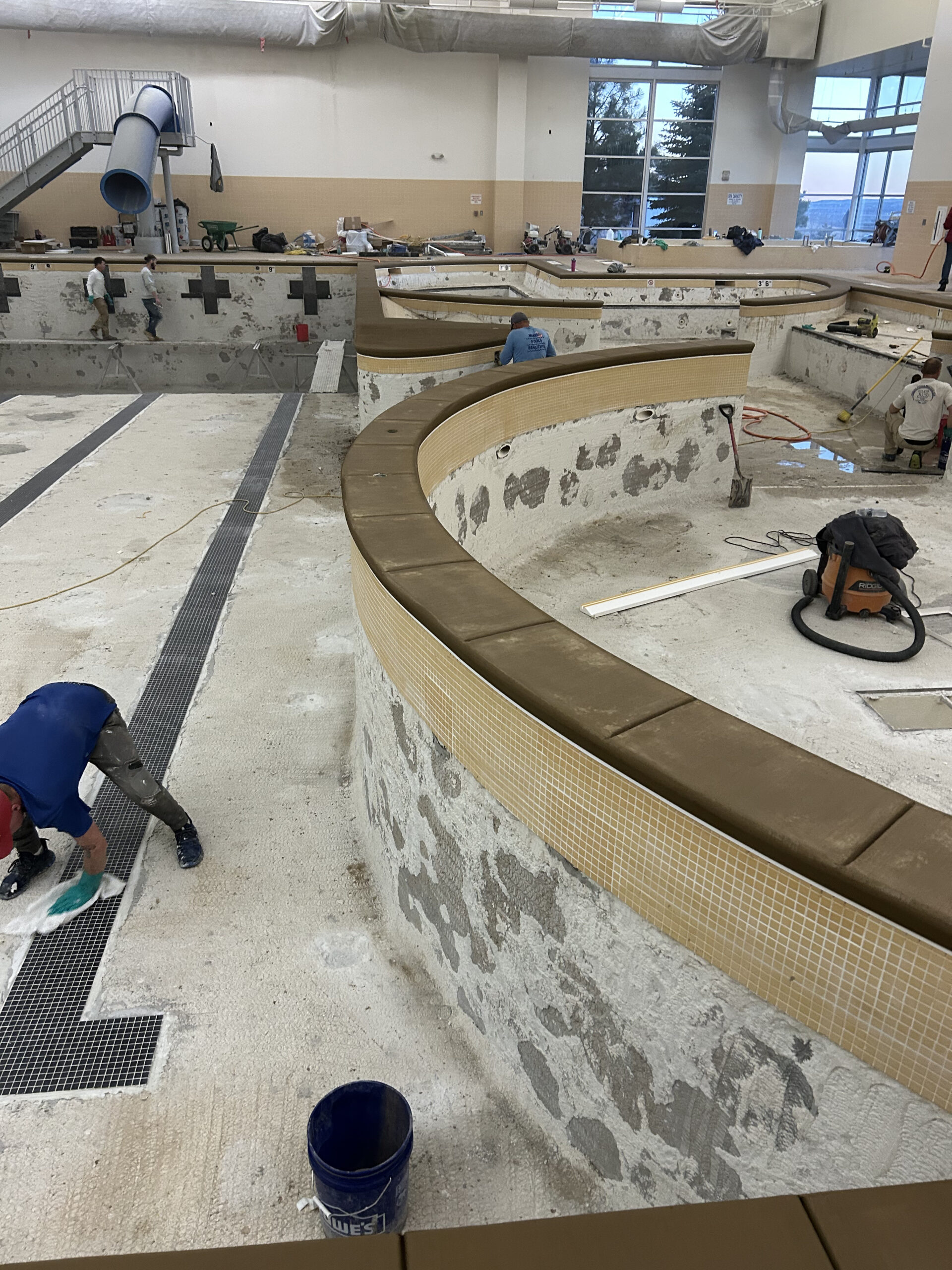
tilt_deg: -24.1
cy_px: 635
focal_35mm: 26
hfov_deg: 53.1
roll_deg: +0.3
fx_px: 953
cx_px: 476
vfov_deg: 67.3
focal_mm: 5.7
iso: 250
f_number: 1.5
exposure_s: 1/60
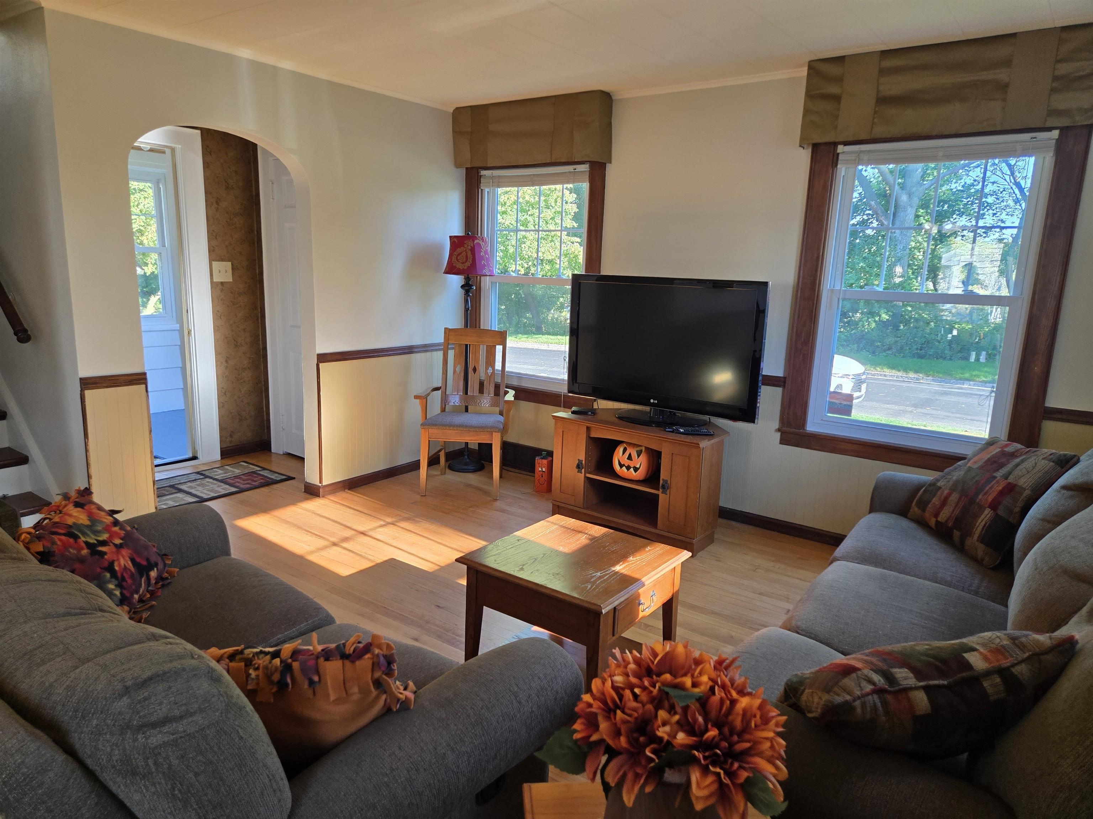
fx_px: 726
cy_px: 410
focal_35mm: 23
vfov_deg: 58.9
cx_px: 546
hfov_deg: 73.9
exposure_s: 1/120
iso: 100
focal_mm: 5.4
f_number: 1.8
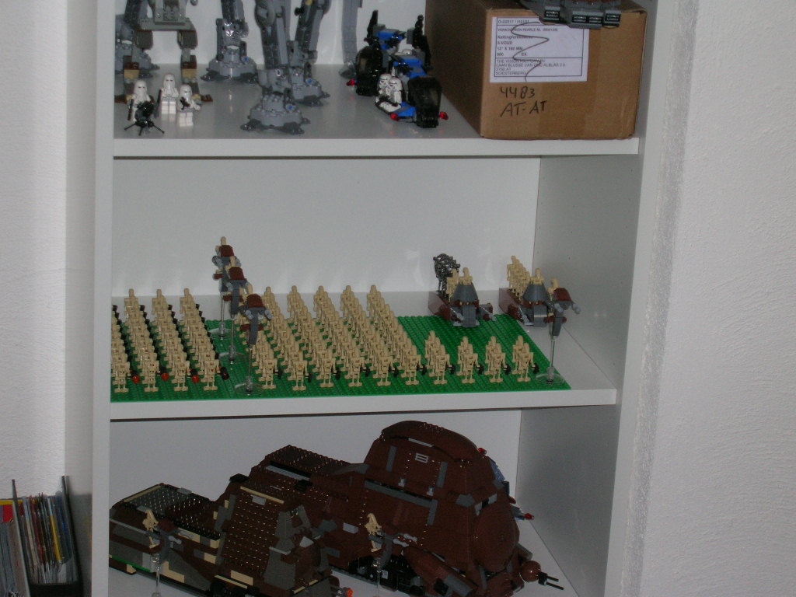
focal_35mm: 94
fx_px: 2162
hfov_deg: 20.9
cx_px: 398
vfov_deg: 15.7
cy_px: 298
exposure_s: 1/60.1
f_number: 4.7
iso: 109
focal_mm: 15.7
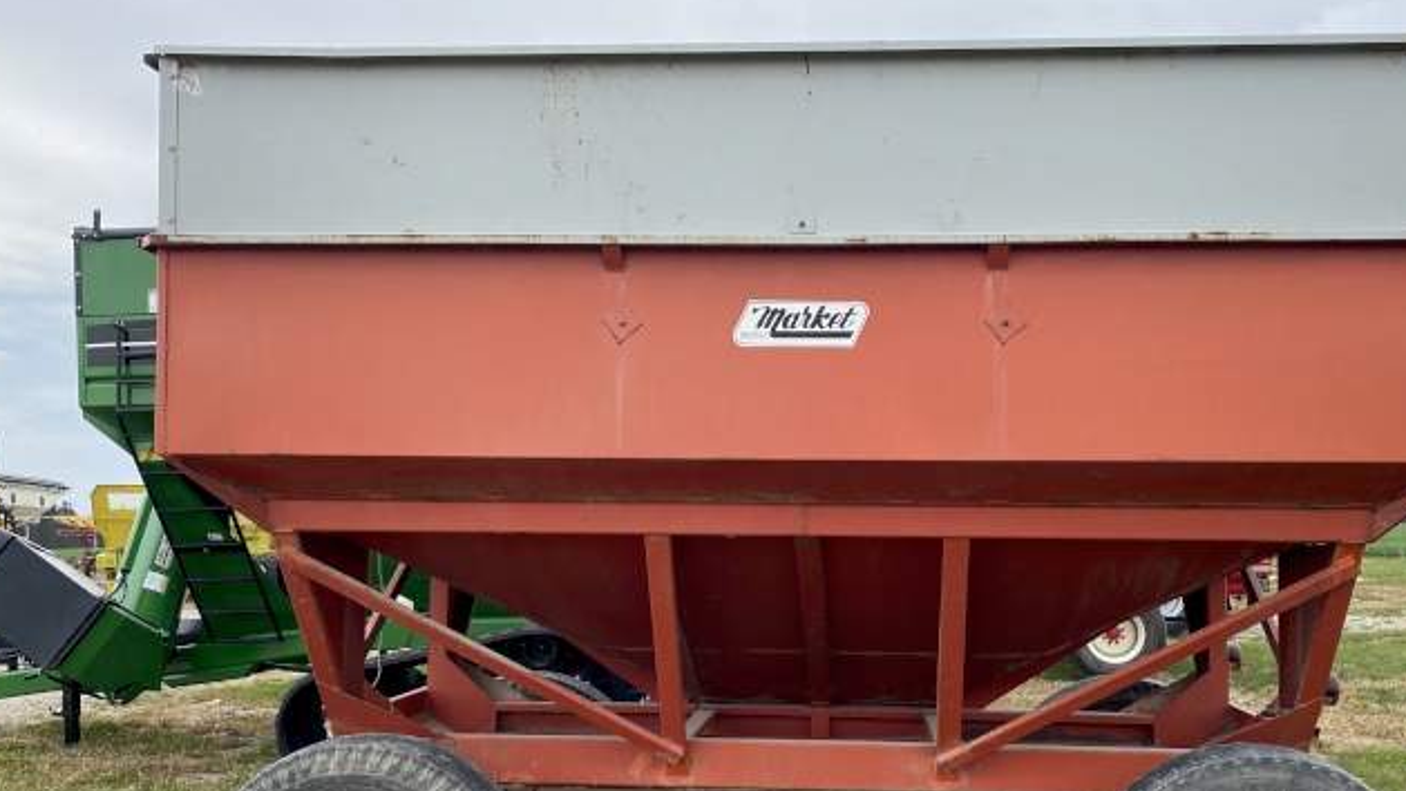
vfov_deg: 32.5
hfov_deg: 55.1
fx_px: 1342
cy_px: 547
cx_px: 794
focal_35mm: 36
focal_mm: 4.25
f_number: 1.8
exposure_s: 1/1504
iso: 32
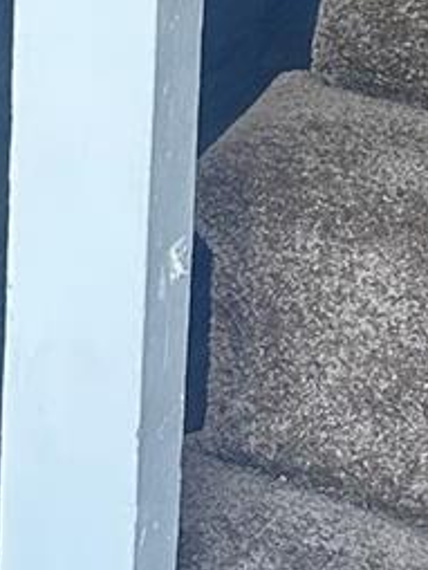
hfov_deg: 9.0
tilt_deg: -10.3
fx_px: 2386
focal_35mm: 145
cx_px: -697
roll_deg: -1.2
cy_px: -505
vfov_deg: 12.3
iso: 125
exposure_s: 1/120
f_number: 1.78
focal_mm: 6.86
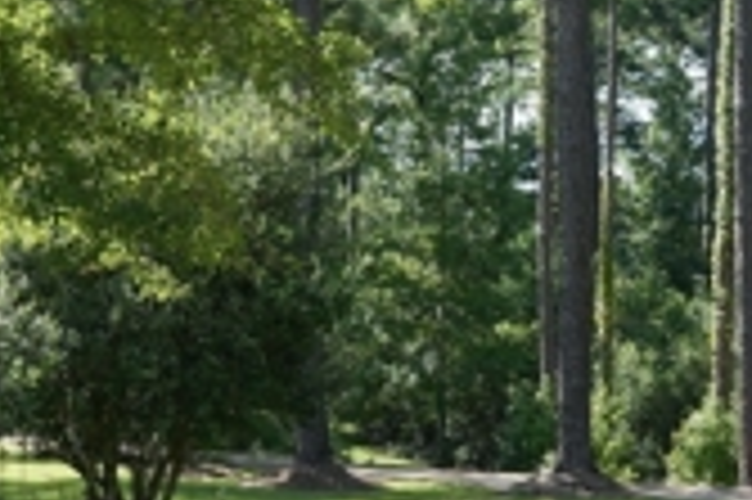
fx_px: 2024
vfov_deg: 14.0
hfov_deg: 21.0
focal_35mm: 97
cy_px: 347
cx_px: 448
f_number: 8
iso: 320
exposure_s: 1/125
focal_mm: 40
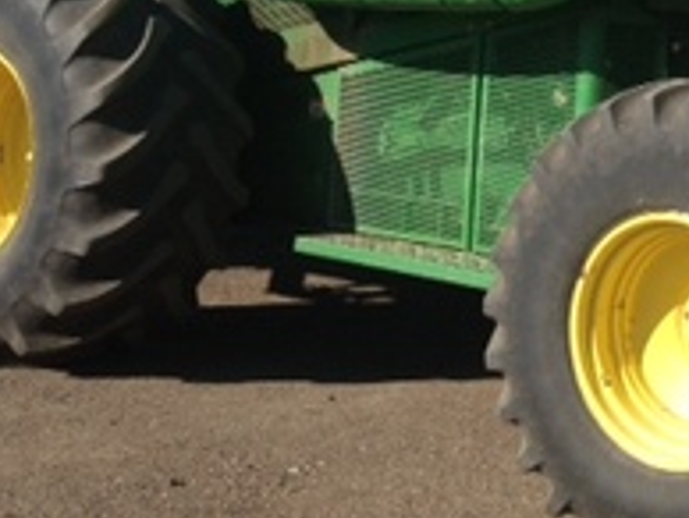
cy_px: -135
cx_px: 604
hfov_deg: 19.7
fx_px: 1953
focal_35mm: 98
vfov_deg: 14.5
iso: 64
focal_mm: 4.28
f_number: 2.4
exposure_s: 1/1227
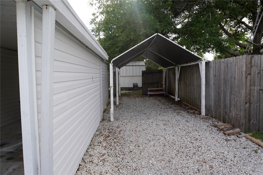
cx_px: 132
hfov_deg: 73.8
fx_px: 175
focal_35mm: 24
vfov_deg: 53.1
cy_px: 88
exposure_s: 1/160
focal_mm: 16
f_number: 5.6
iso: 100
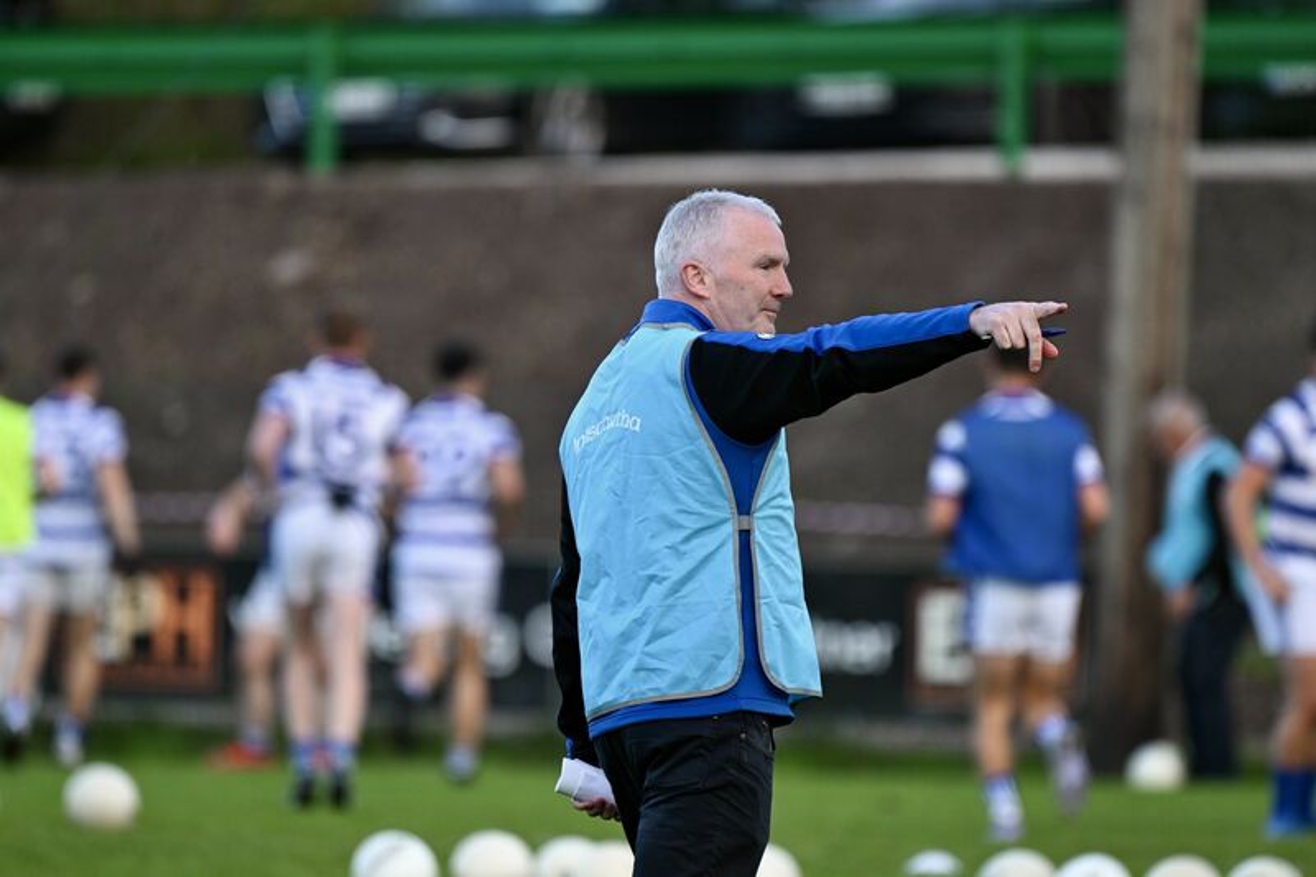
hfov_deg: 3.4
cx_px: 658
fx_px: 21927
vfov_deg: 2.3
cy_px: 438
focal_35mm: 600
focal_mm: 600
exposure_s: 1/400
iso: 1000
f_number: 6.3
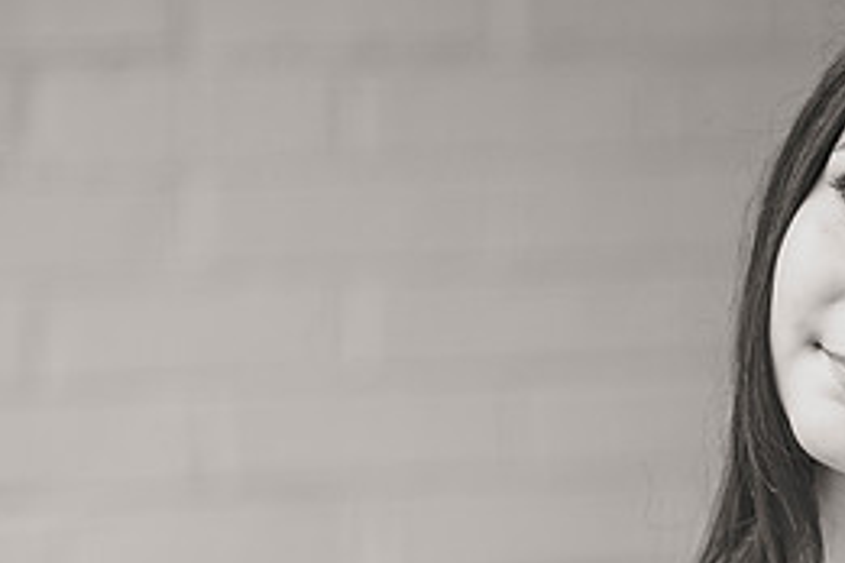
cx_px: 682
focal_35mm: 258
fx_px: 6055
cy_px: 360
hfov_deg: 8.0
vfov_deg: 5.3
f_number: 2.8
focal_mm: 110
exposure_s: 1/1000
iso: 640
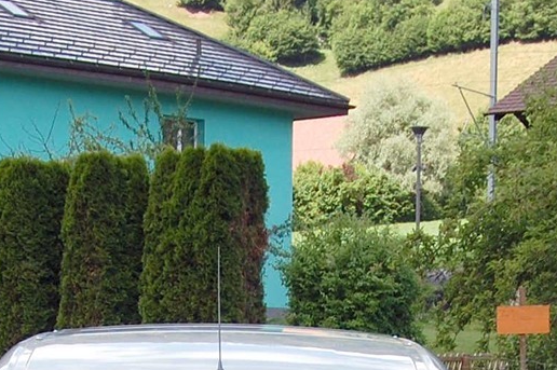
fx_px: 1994
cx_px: 176
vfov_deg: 10.0
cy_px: 684
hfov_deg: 15.9
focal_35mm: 129
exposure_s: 1/200
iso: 200
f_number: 7.1
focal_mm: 22
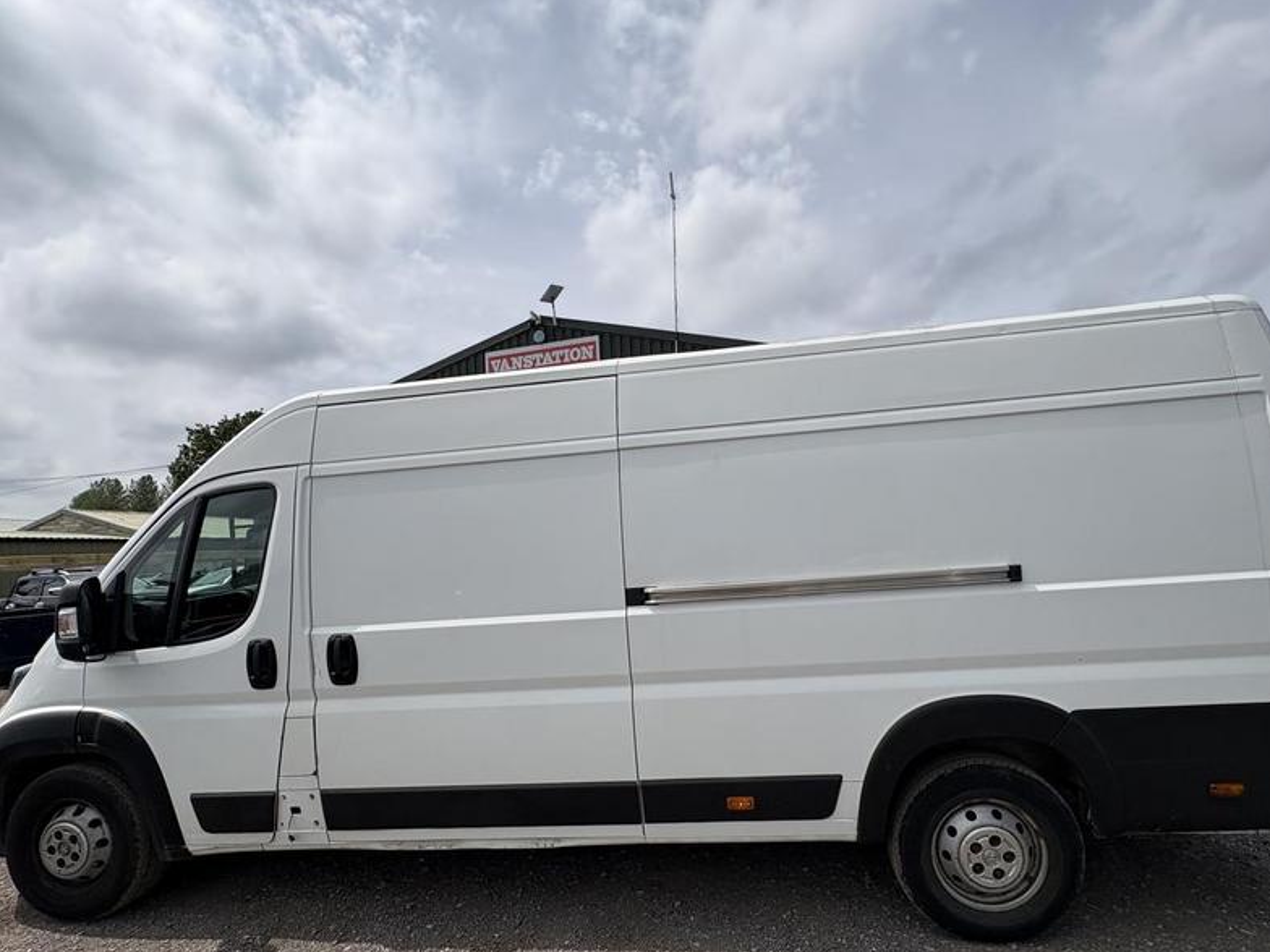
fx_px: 587
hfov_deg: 94.2
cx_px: 698
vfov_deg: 77.7
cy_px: 538
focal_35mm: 16
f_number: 2.2
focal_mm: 2.22
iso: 50
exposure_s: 1/4132
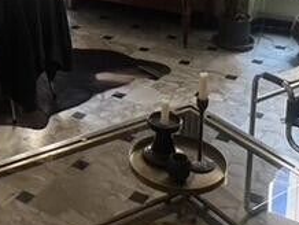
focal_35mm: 61
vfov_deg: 22.3
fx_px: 527
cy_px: -43
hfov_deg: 30.6
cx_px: 45
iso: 250
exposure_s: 1/60
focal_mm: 1.57
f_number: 1.8
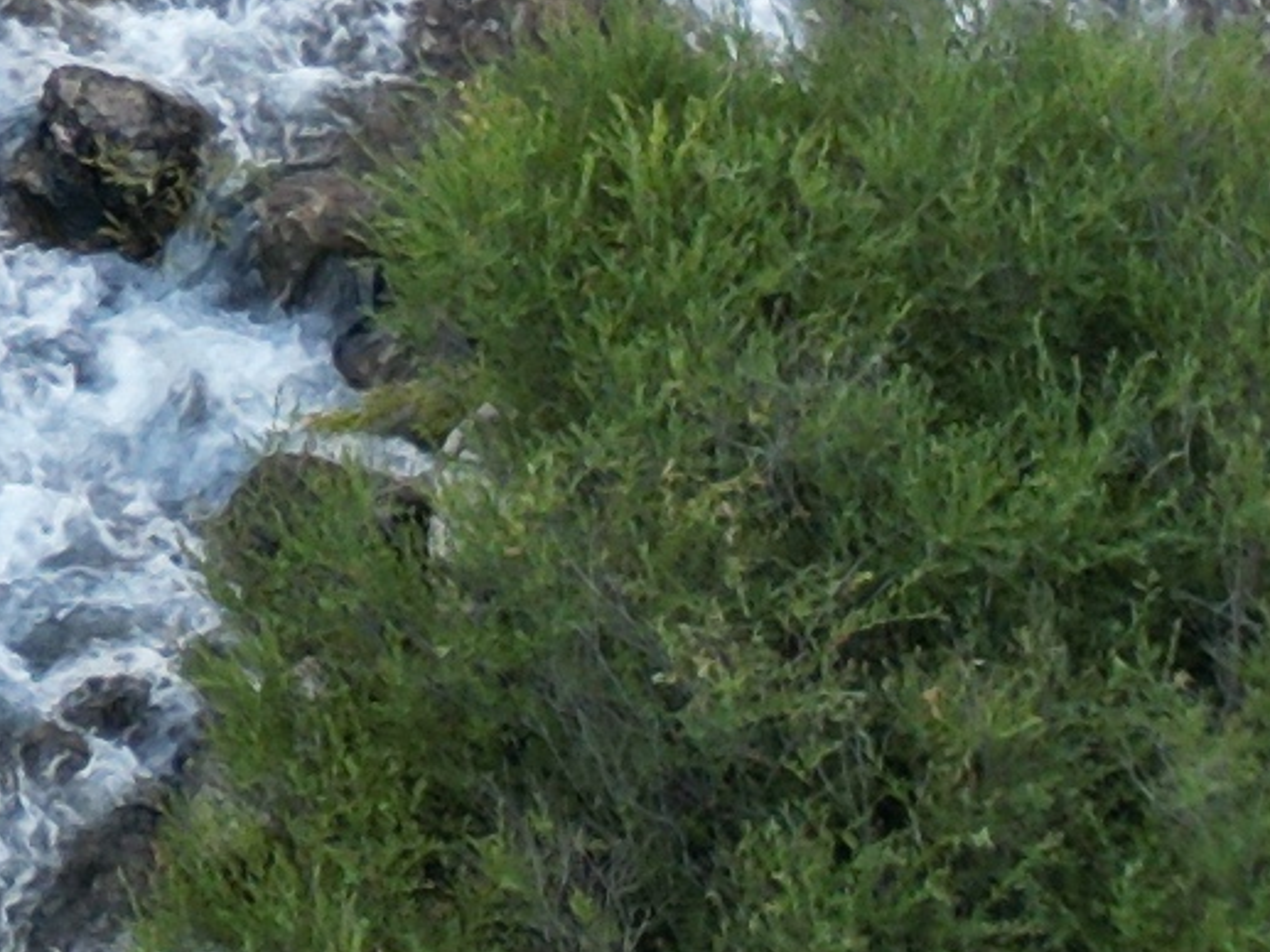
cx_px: -2913
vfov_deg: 6.9
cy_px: -2257
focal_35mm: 187
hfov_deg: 8.4
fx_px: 6862
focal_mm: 6.72
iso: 110
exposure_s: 1/60
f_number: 1.7
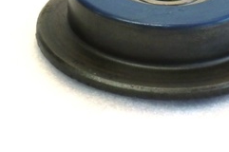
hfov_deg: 11.7
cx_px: 168
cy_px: 9
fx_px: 1112
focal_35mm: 175
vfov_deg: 7.8
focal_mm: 15.81
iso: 400
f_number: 5.4
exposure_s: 1/60
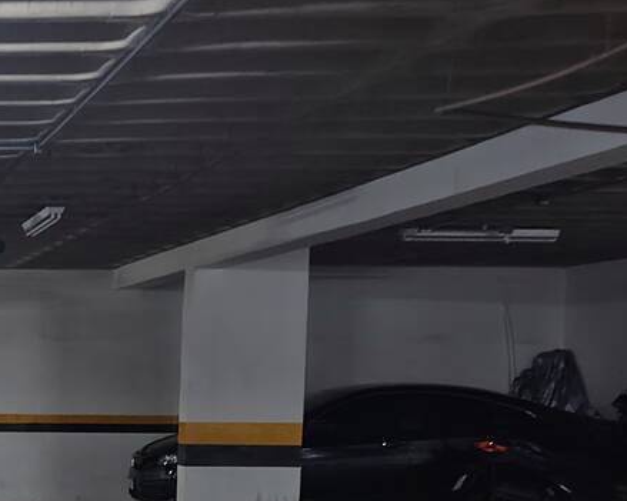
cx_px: -257
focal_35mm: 80
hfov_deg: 21.0
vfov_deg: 18.8
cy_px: 464
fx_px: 1484
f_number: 1.7
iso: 960
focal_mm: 4.71
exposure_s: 1/24
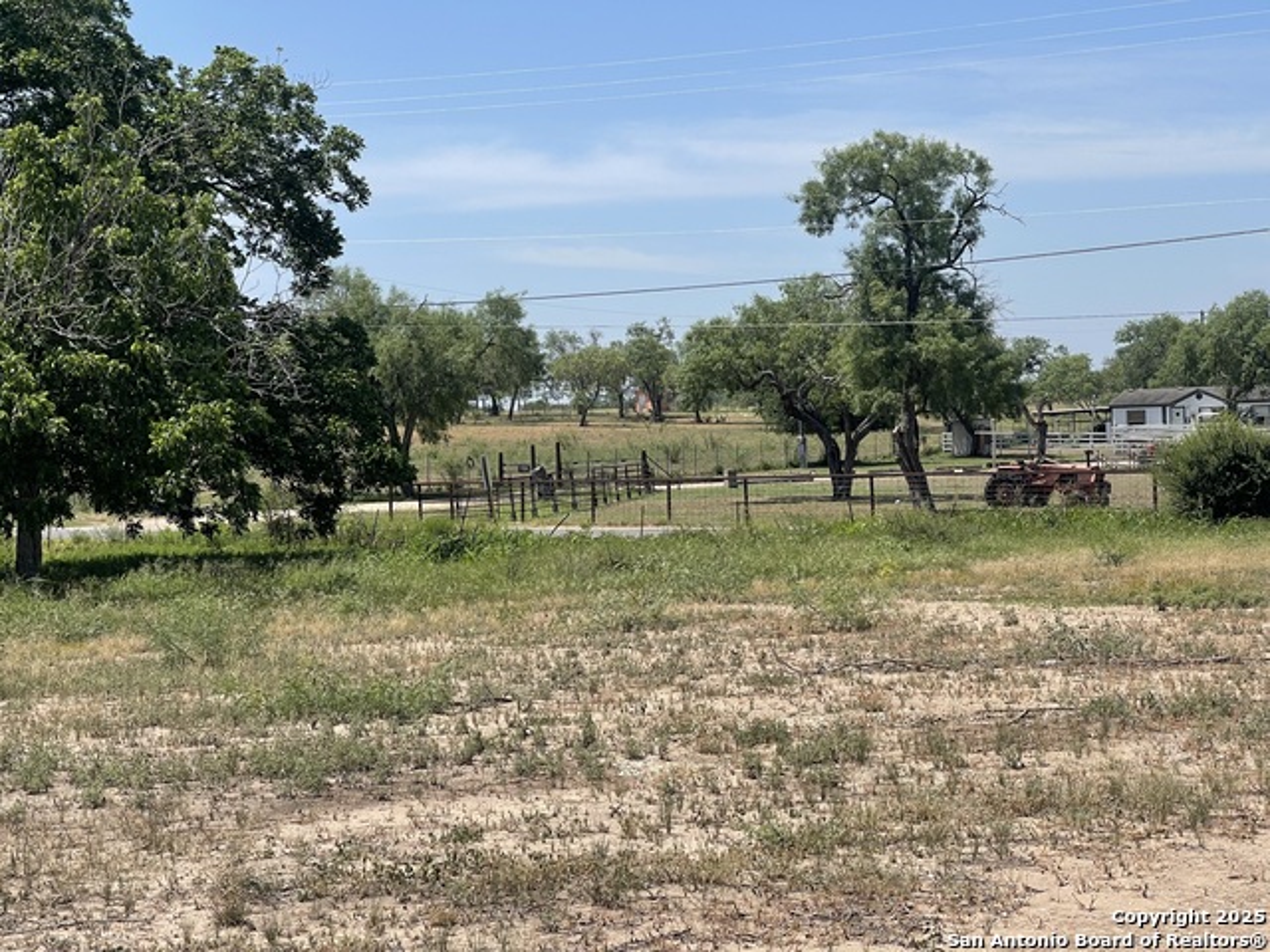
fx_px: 2348
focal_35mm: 64
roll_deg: +1.0
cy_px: 476
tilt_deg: -1.7
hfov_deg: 30.3
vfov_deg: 22.9
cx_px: 635
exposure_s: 1/1263
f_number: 2.2
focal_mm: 7.5
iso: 20
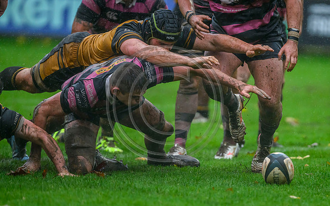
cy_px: 147
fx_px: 4886
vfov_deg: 2.4
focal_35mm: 543
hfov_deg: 3.9
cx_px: 220
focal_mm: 400
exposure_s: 1/2000
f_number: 3.2
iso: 3200
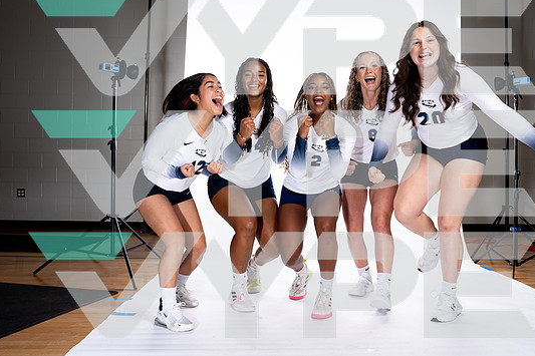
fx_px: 520
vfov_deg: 37.8
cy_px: 170
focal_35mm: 35
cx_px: 301
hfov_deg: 54.3
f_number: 5.6
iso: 100
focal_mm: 30
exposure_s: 1/250
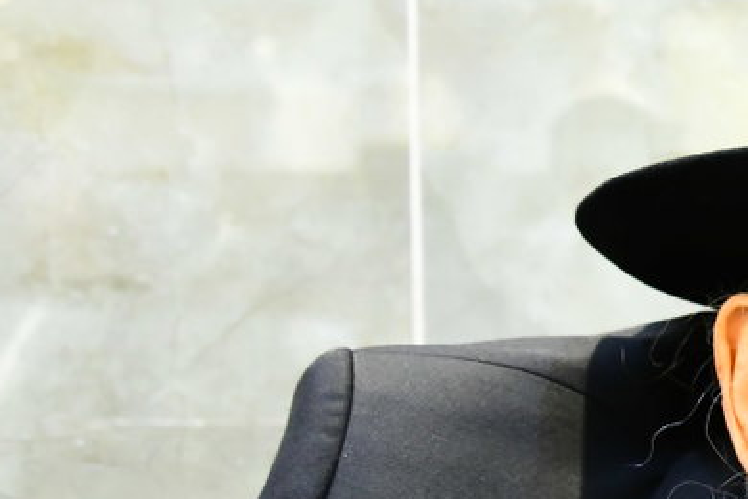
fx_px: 2535
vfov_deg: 11.2
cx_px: 1266
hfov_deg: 15.0
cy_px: 277
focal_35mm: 122
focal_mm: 34
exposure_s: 1/160
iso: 4000
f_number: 5.6
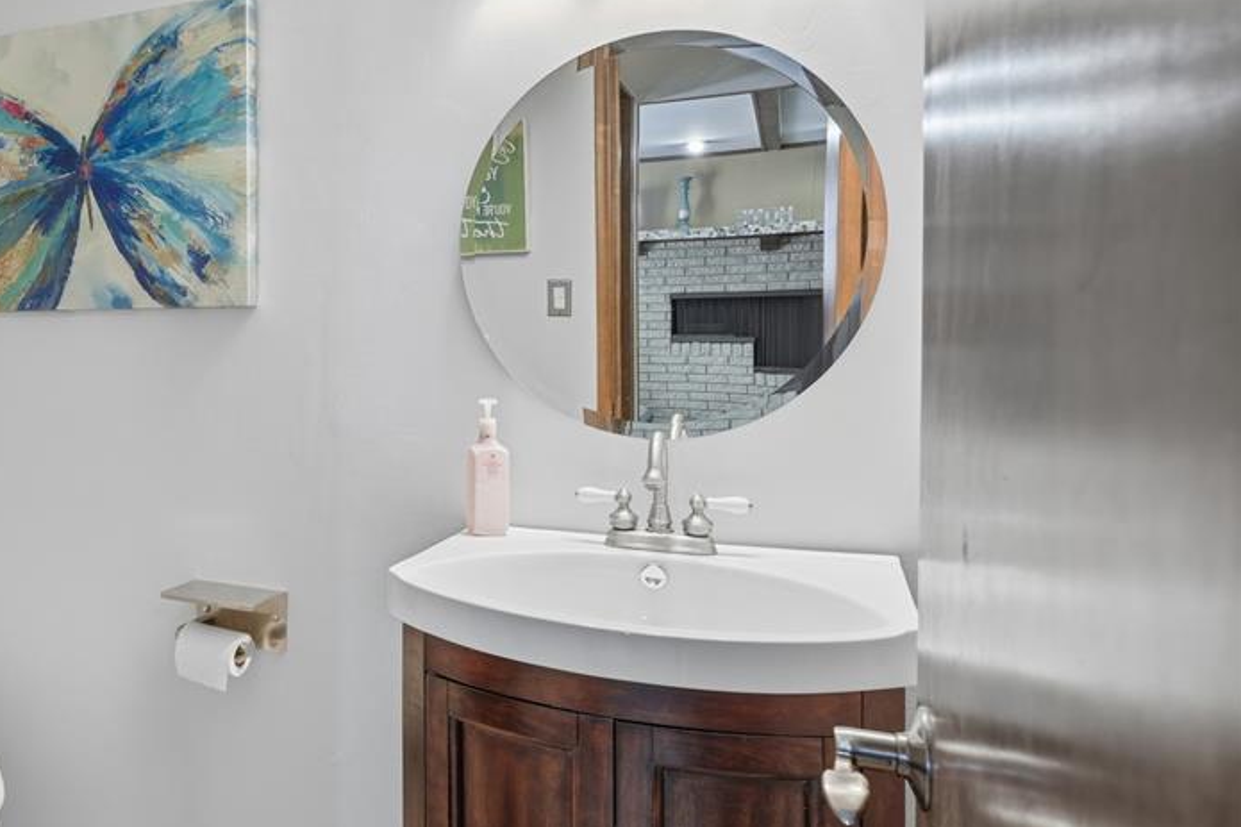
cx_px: 332
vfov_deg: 46.3
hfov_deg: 62.3
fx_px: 965
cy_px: 361
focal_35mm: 28
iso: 400
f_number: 8
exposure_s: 1/100
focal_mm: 19
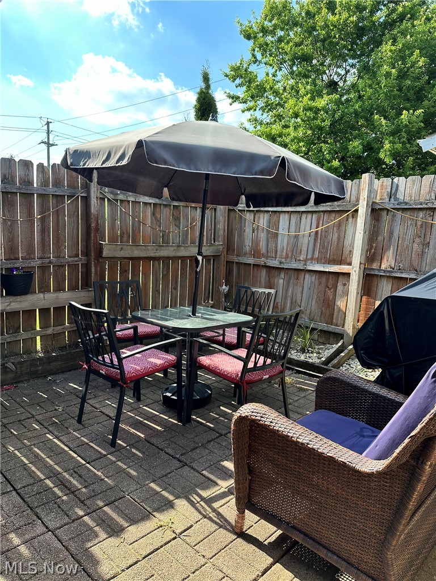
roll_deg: -3.6
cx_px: 218
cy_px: 290
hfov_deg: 56.8
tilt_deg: -8.2
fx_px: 403
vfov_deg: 71.6
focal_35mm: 24
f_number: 1.78
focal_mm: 6.86
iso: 80
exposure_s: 1/999
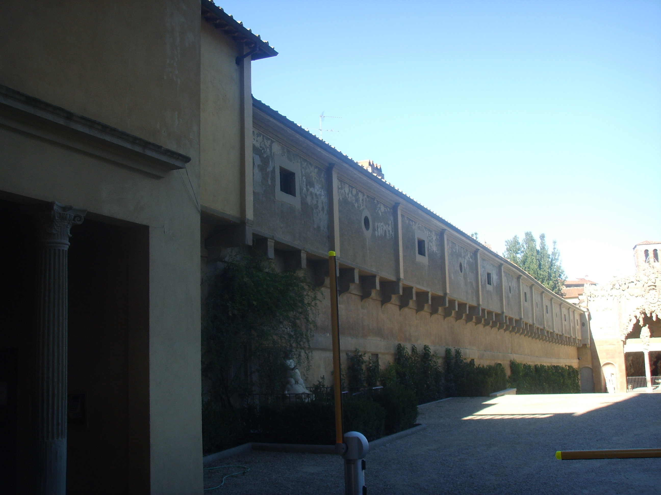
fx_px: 745
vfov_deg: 36.8
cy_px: 248
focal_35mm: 39
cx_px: 330
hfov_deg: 47.9
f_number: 3.5
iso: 50
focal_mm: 6.6
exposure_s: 1/180
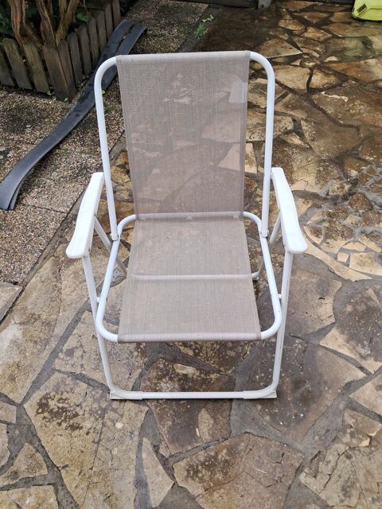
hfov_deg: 51.4
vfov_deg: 65.3
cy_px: 254
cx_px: 191
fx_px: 397
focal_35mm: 27
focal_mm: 4
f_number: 1.8
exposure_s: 1/294
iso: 50
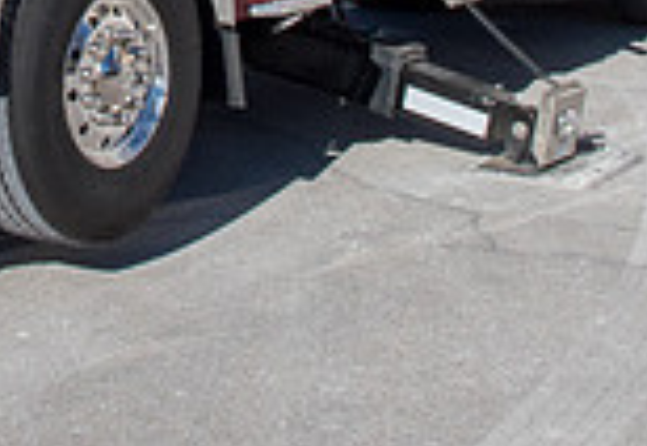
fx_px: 1706
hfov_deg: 20.8
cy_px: -335
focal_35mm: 94
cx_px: 19
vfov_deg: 13.5
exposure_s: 1/125
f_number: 22
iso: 250
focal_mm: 16
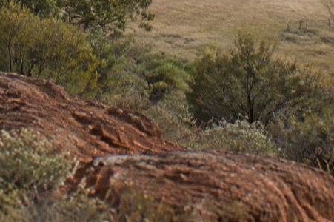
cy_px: 38
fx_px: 1316
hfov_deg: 14.2
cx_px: 347
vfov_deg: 9.6
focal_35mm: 142
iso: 200
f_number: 4
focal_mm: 64
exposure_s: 1/800
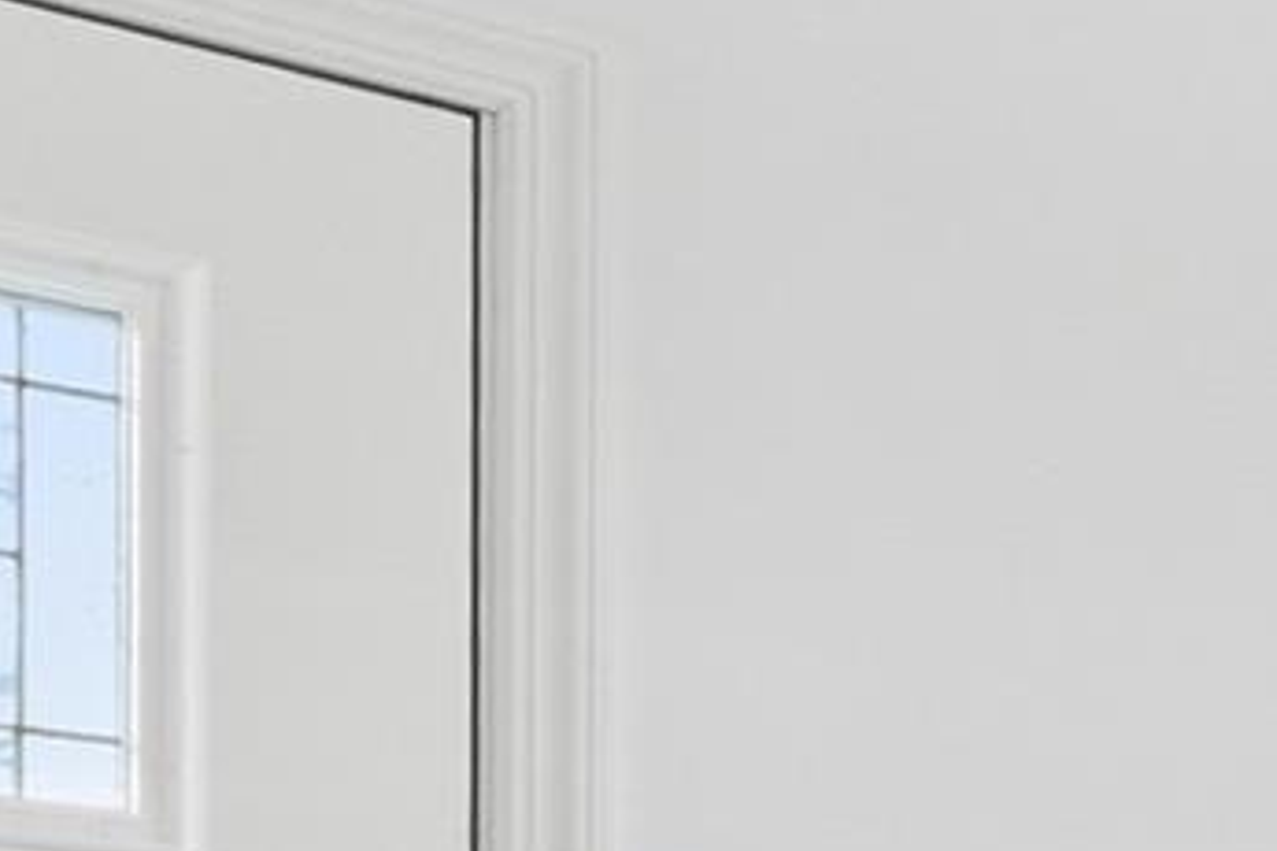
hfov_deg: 16.6
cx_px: 2717
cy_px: 1415
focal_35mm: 83
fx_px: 2944
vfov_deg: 14.8
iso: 640
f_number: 16
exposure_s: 1/15
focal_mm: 14
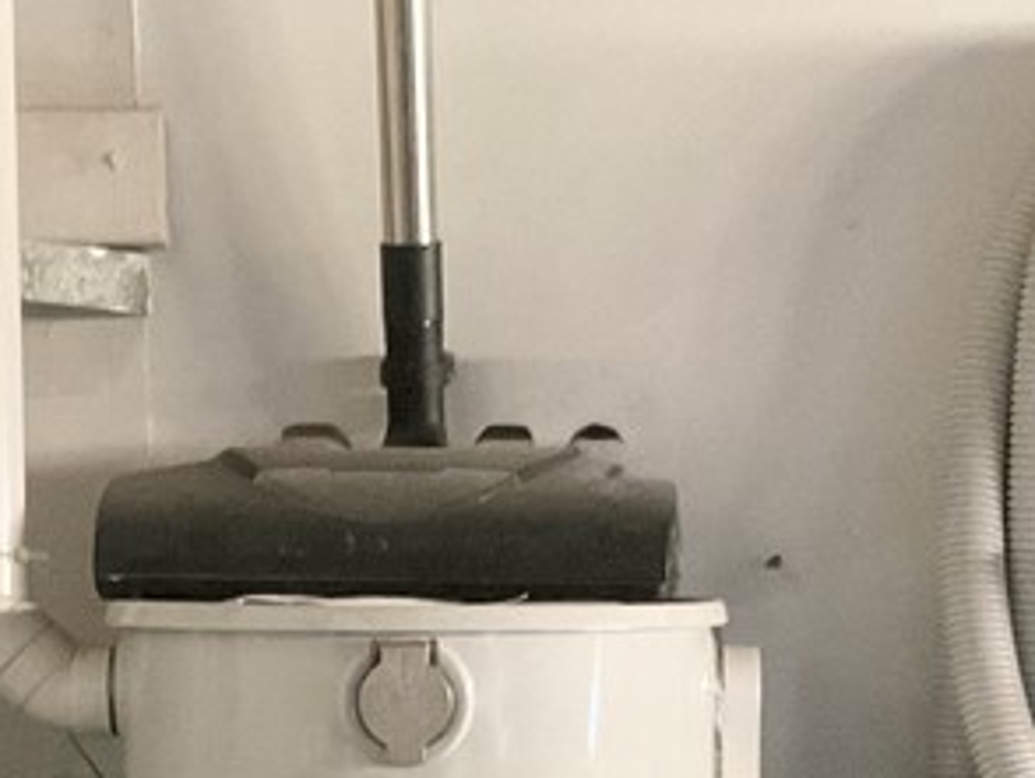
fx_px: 3022
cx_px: 363
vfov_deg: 14.3
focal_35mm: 101
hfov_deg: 19.4
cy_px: 873
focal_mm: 3
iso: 640
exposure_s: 1/28
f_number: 1.8
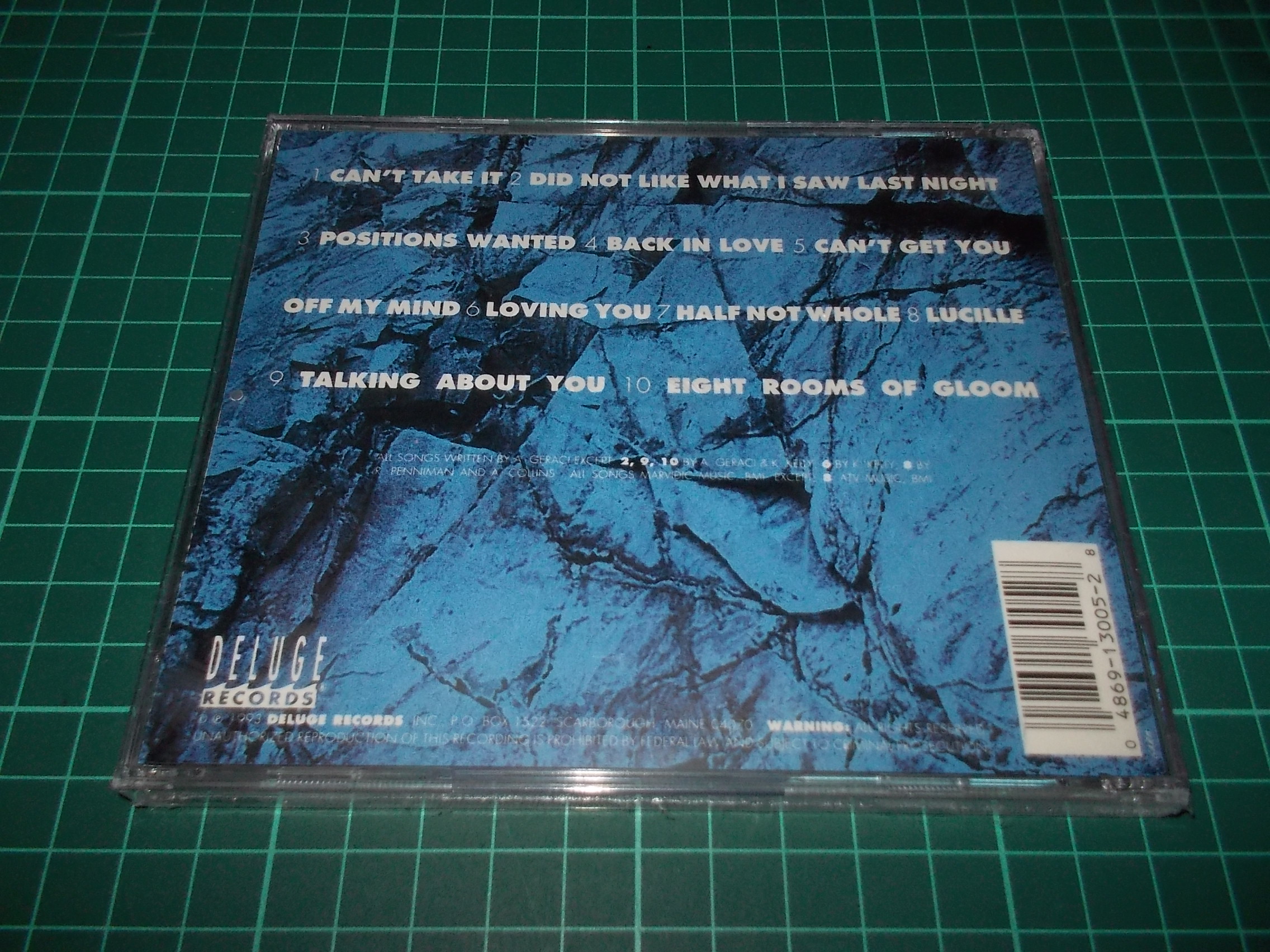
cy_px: 476
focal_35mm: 29
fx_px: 1064
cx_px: 635
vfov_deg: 48.2
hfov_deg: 61.7
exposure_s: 1/30
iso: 200
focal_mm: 4.1
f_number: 3.3
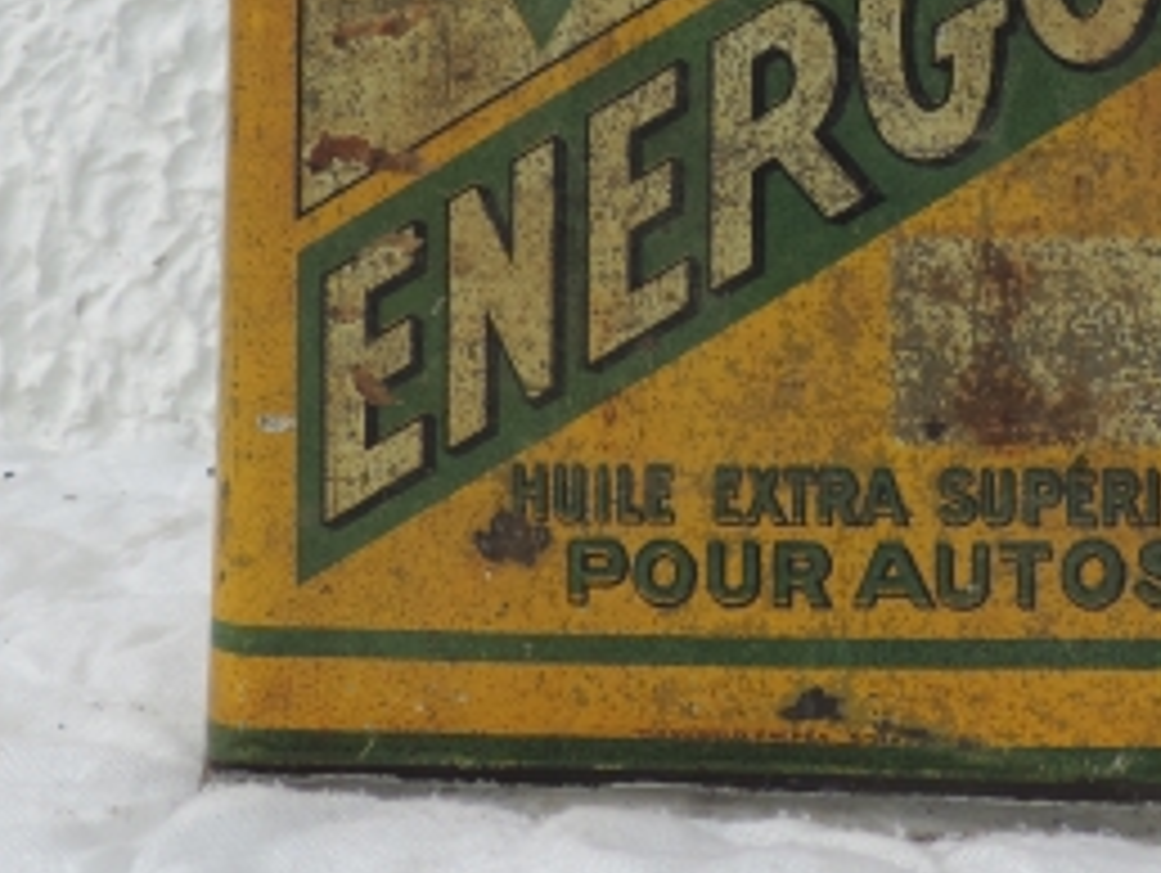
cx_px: 796
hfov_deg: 29.5
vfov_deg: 21.8
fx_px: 2182
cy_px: -14
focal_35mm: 65
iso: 80
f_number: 3.1
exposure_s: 1/500
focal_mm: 4.9
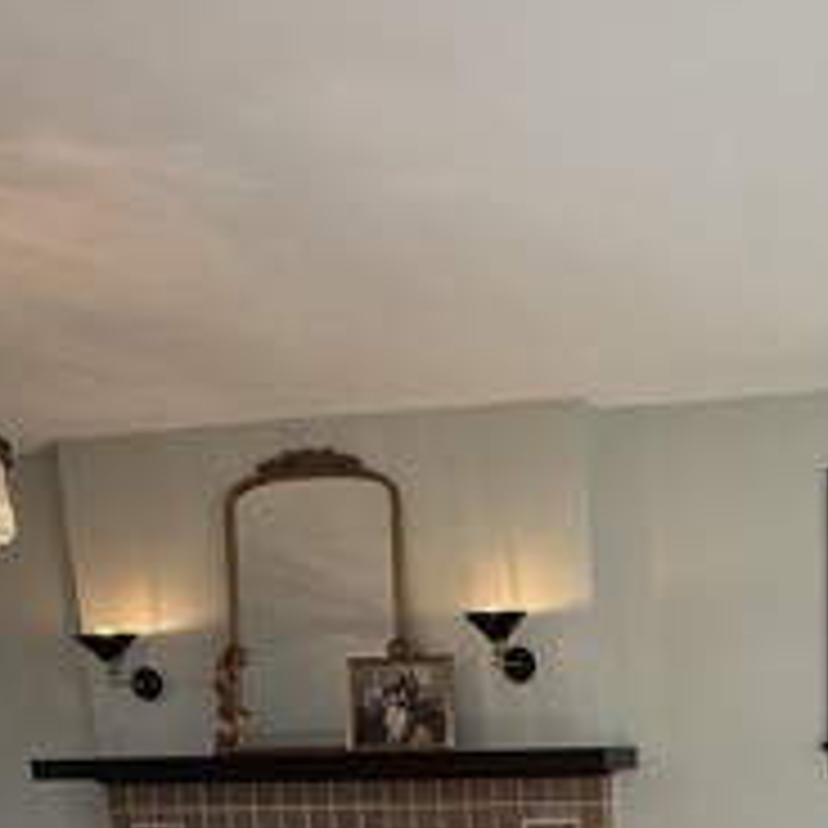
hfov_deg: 36.7
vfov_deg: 31.7
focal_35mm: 43
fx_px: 1164
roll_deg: +1.1
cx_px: 742
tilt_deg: -13.0
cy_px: 1030
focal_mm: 2.22
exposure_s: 1/120
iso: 100
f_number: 2.2
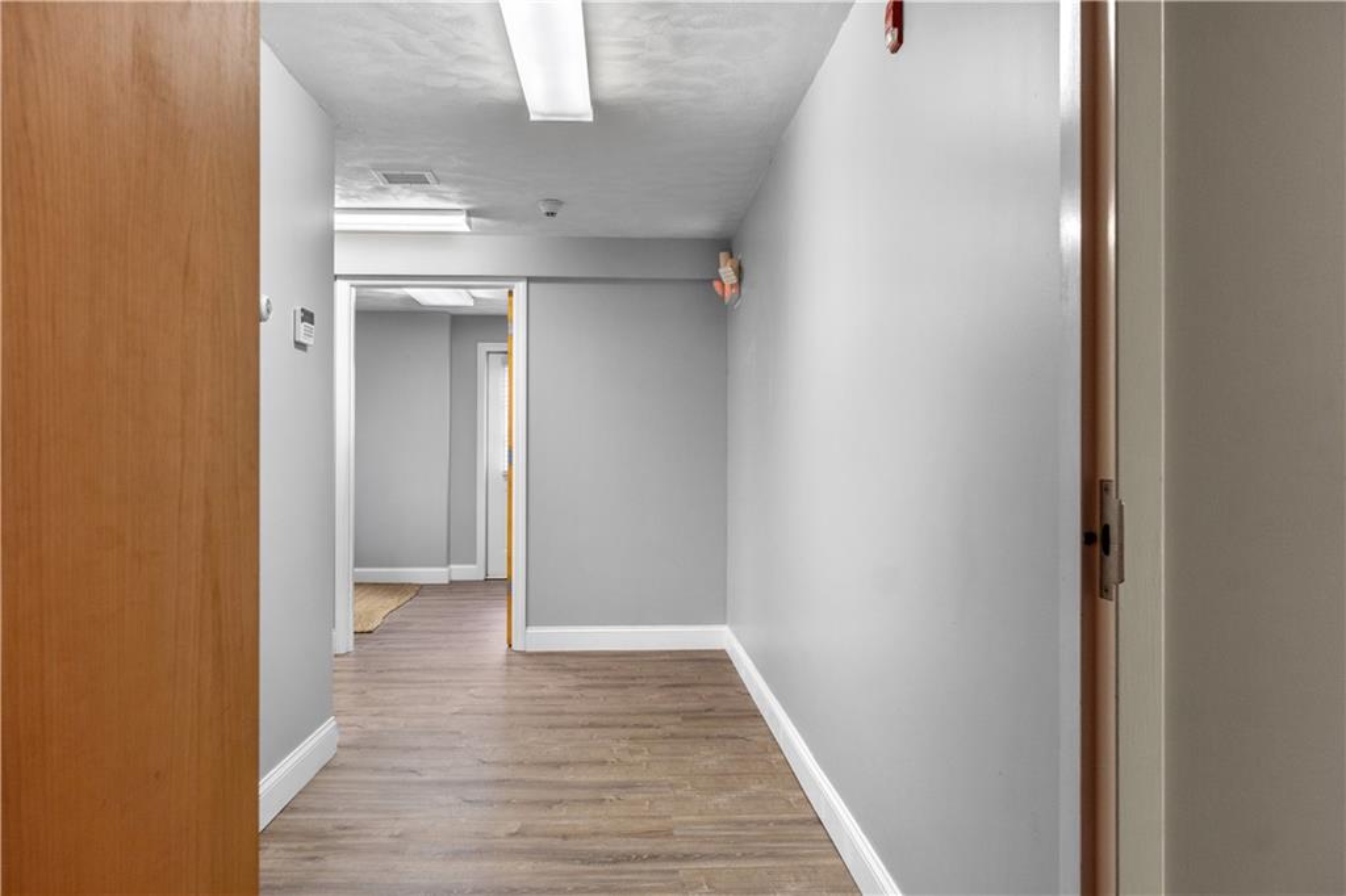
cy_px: 448
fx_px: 1065
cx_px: 673
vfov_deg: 45.6
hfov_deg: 64.6
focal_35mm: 28
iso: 320
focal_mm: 19
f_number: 7.1
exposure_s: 1/13
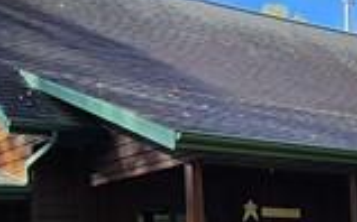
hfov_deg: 22.5
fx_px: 865
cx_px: 348
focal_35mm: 89
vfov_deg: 14.5
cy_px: 204
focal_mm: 1.7
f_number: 2.2
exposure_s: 1/515
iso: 32
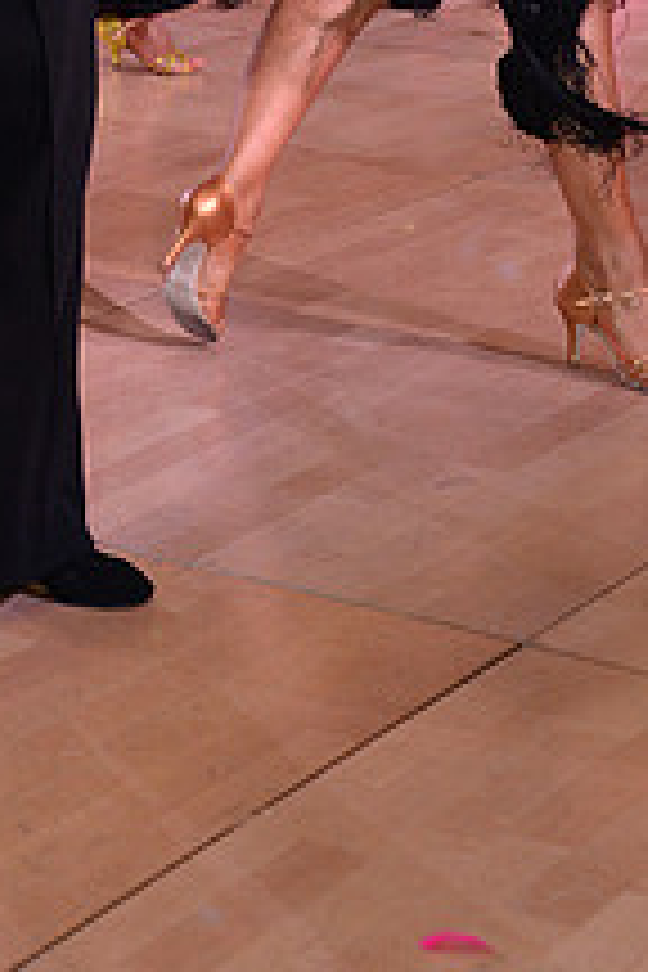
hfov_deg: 10.6
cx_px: 56
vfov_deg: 15.1
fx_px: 3483
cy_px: -315
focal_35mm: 129
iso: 2000
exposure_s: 1/250
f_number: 5
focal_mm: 48
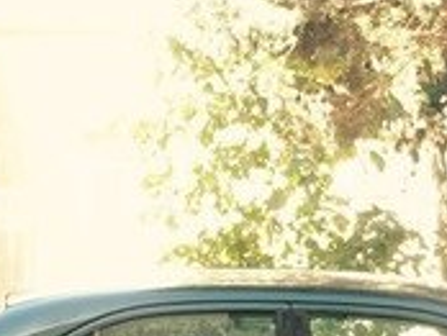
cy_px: 194
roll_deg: -1.1
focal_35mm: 110
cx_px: 321
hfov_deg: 17.8
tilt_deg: +0.8
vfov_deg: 13.5
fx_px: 1422
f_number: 2.2
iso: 40
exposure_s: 1/100
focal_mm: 4.15
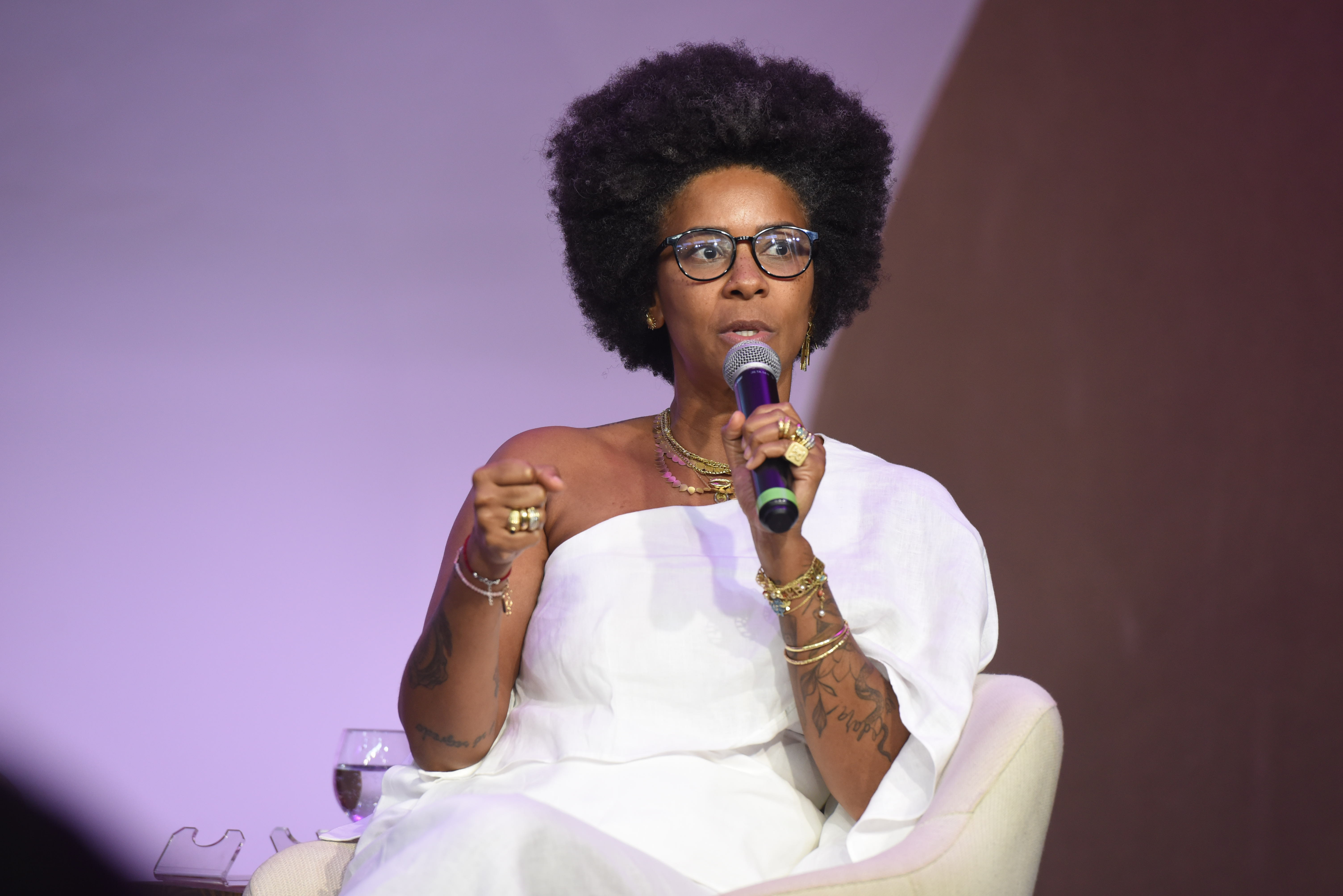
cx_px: 672
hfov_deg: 10.3
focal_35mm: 200
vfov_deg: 6.9
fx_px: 7464
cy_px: 448
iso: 1600
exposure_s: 1/200
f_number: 4.5
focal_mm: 200
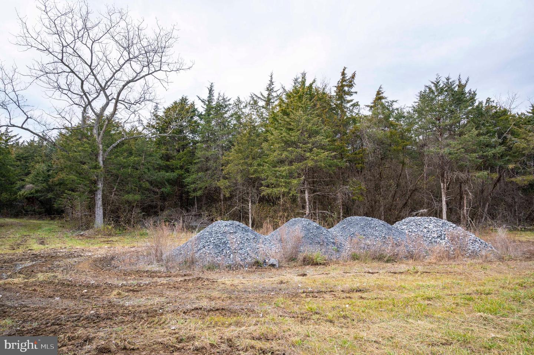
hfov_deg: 73.8
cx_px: 267
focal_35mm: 24
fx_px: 356
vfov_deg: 53.1
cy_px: 178
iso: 400
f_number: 9
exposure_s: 1/320
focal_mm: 24
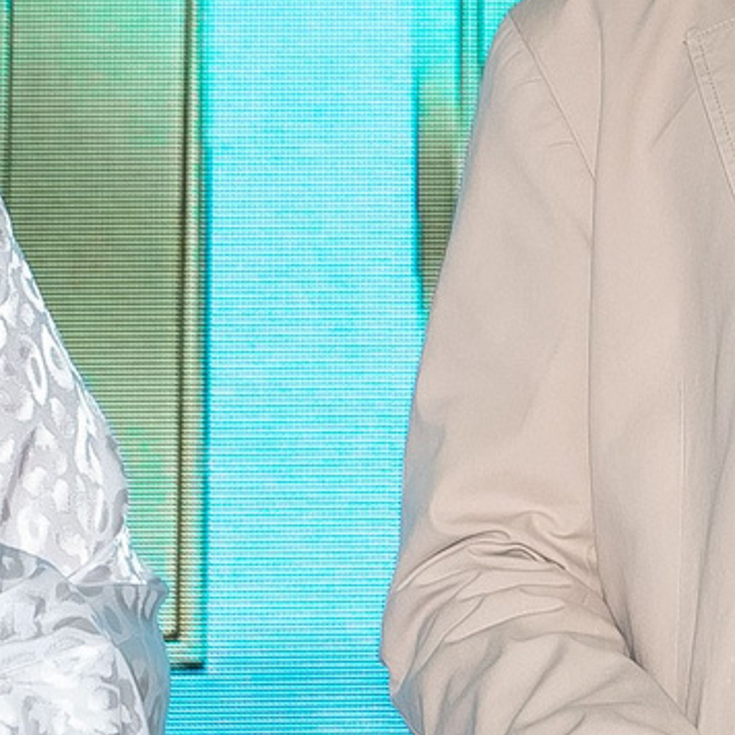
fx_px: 8288
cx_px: 987
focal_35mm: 345
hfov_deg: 5.0
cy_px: -292
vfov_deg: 5.0
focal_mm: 48
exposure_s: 1/125
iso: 320
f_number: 3.5
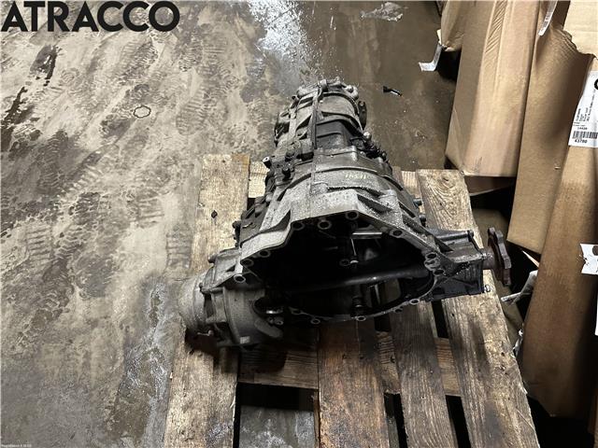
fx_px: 415
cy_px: 224
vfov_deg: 56.8
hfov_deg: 71.6
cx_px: 299
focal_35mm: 24
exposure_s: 1/33
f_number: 1.78
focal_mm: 6.86
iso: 640
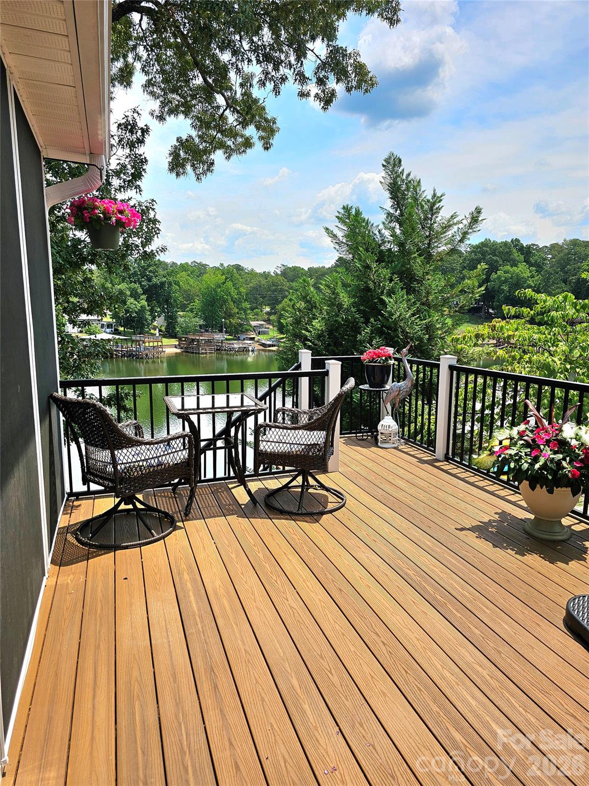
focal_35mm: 23
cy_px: 393
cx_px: 294
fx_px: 522
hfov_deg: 58.9
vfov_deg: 73.9
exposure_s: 1/833
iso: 10
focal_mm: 6.3
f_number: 1.7
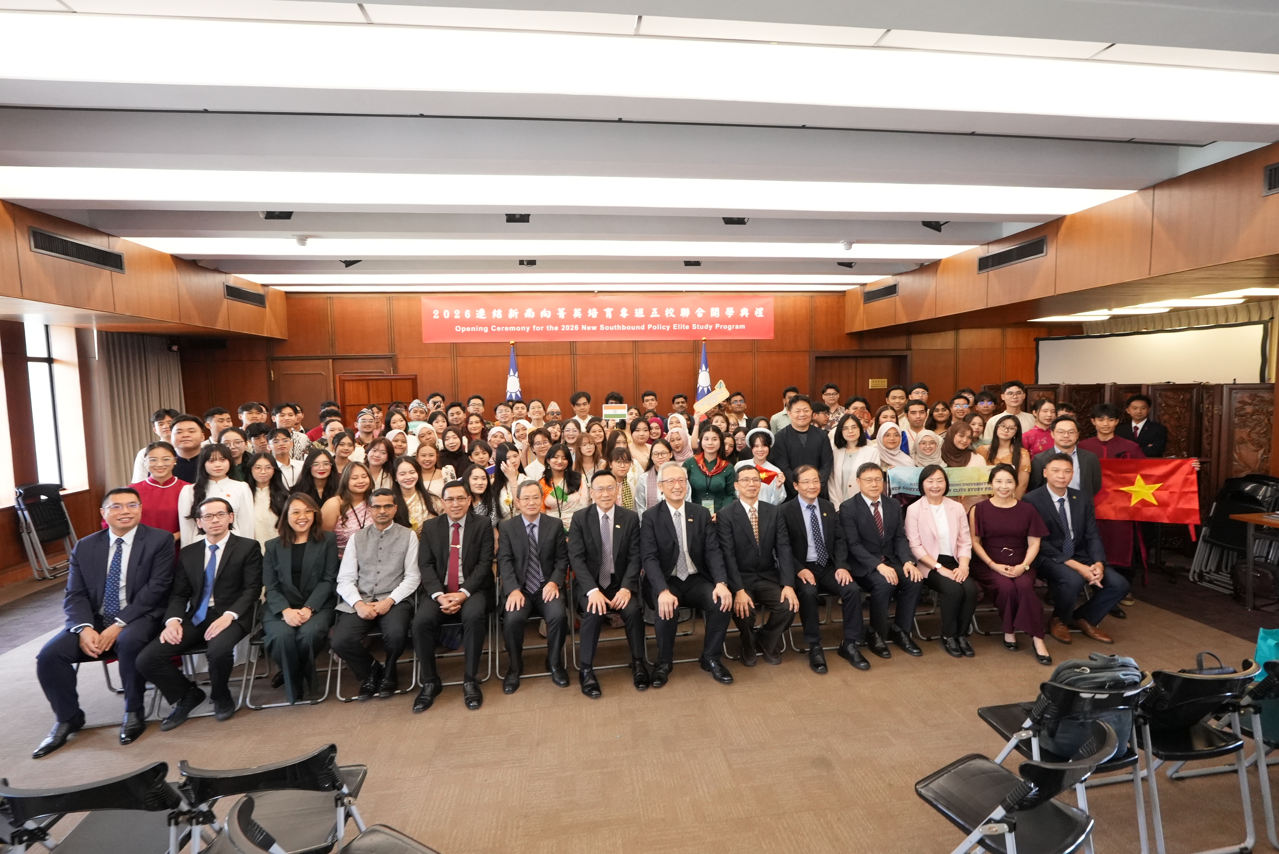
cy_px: 427
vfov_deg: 73.8
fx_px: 569
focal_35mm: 16
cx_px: 640
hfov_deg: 96.7
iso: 6400
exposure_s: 1/80
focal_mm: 16
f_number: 7.1
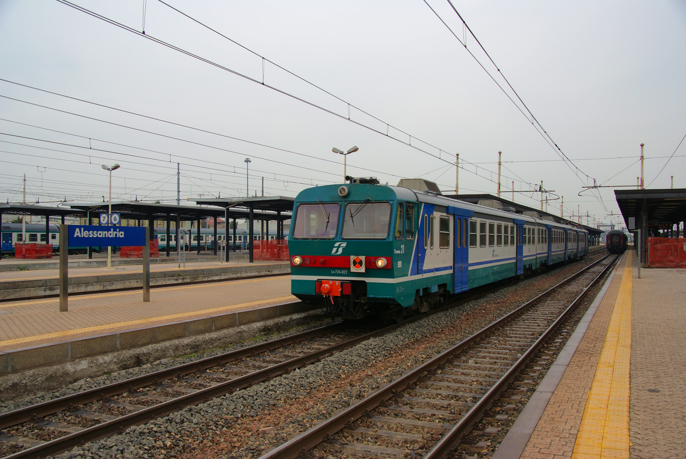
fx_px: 630
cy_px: 230
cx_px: 343
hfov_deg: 57.2
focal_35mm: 33
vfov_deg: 40.1
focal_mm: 22
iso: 100
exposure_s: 1/160
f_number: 5.6
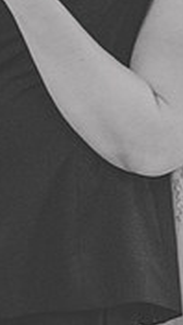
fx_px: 5892
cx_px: 128
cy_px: -26
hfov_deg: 1.8
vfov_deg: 3.2
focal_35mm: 683
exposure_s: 1/60
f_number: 5
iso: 4500
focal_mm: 170
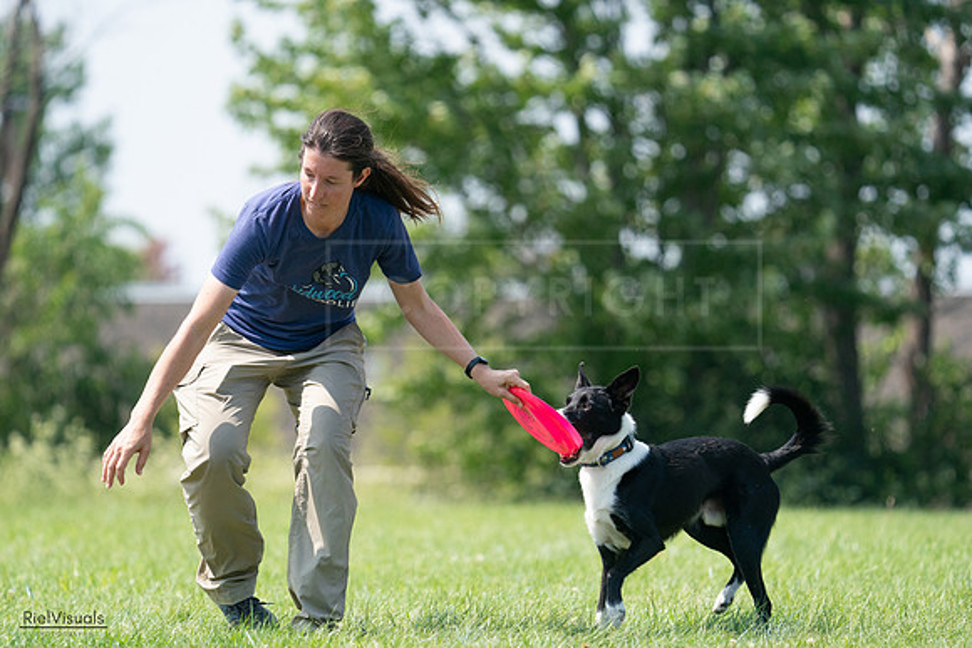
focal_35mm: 324
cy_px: 324
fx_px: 8750
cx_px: 486
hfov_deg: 6.4
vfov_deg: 4.2
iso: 2000
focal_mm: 324
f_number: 6.3
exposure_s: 1/4000
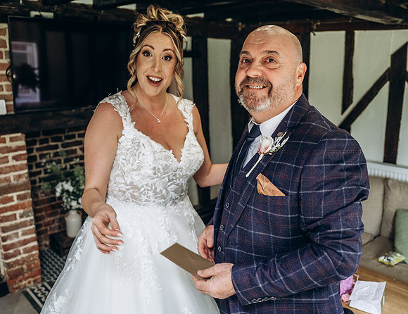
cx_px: 222
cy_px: 144
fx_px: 371
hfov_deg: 57.5
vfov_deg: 45.8
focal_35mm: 31
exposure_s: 1/125
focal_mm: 24
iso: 800
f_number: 2.8
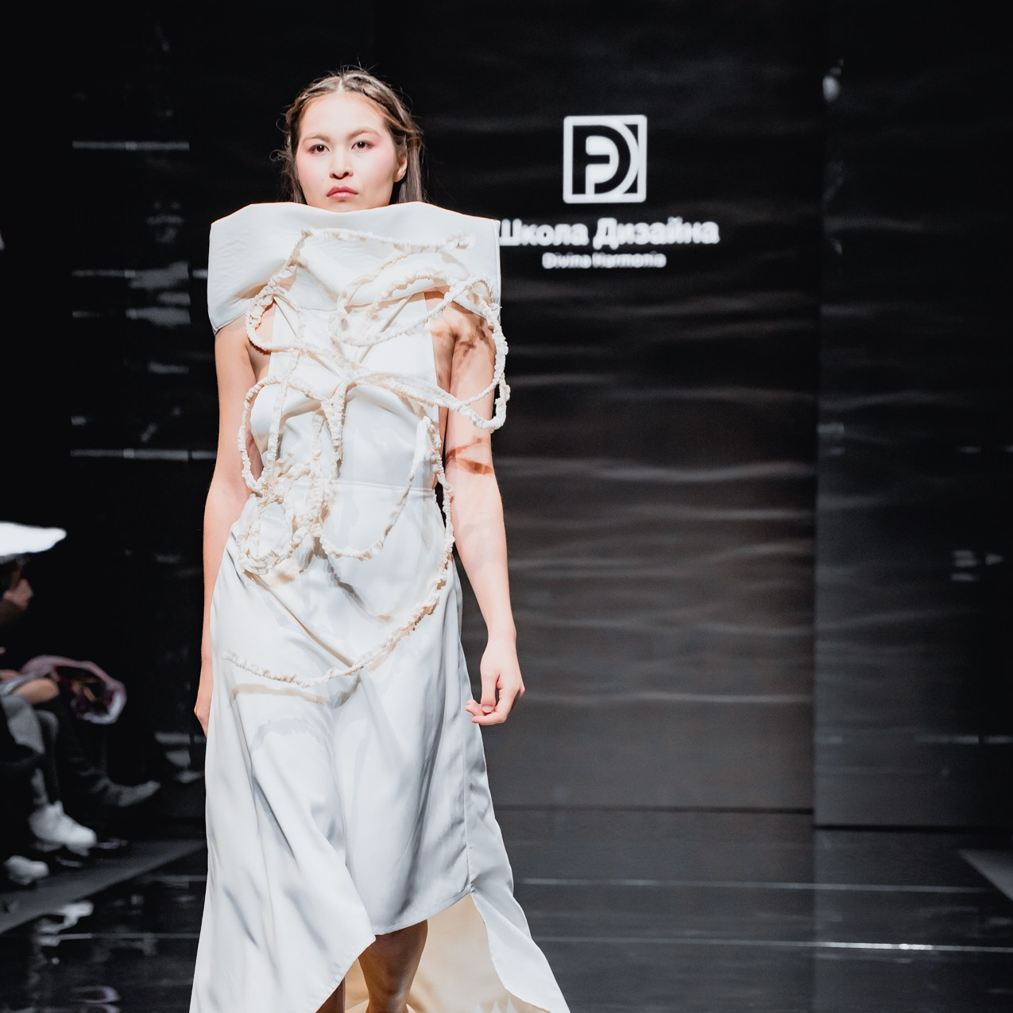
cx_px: 508
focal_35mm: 96
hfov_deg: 18.1
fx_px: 3178
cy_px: 609
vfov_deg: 18.1
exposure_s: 1/250
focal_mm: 75
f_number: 4
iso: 3200
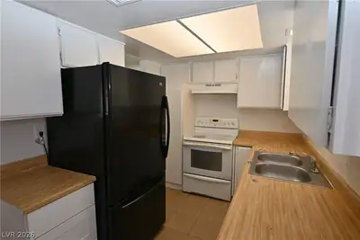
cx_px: 180
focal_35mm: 20
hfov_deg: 85.4
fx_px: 195
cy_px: 120
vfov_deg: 63.3
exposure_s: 1/80
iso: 200
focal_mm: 13
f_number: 4.5
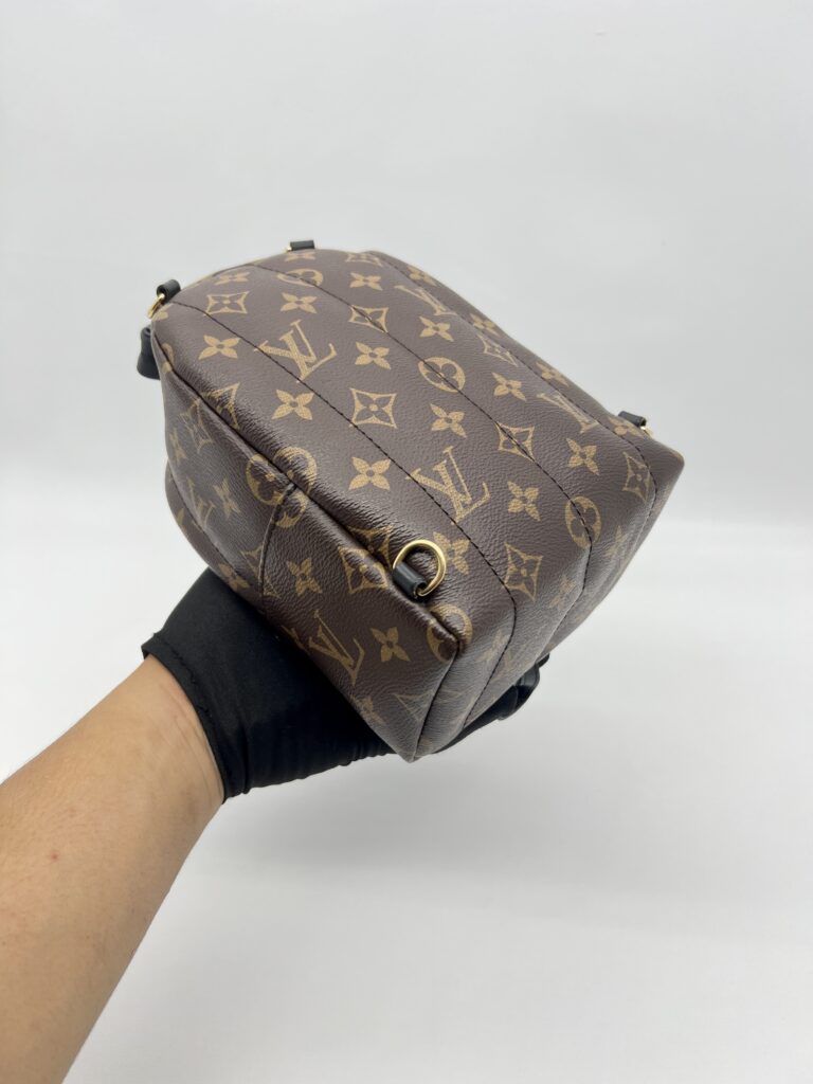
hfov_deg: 53.1
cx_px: 406
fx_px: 814
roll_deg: +1.7
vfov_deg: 67.3
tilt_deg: -31.5
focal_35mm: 26
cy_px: 542
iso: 40
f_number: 1.5
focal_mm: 5.7
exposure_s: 1/100
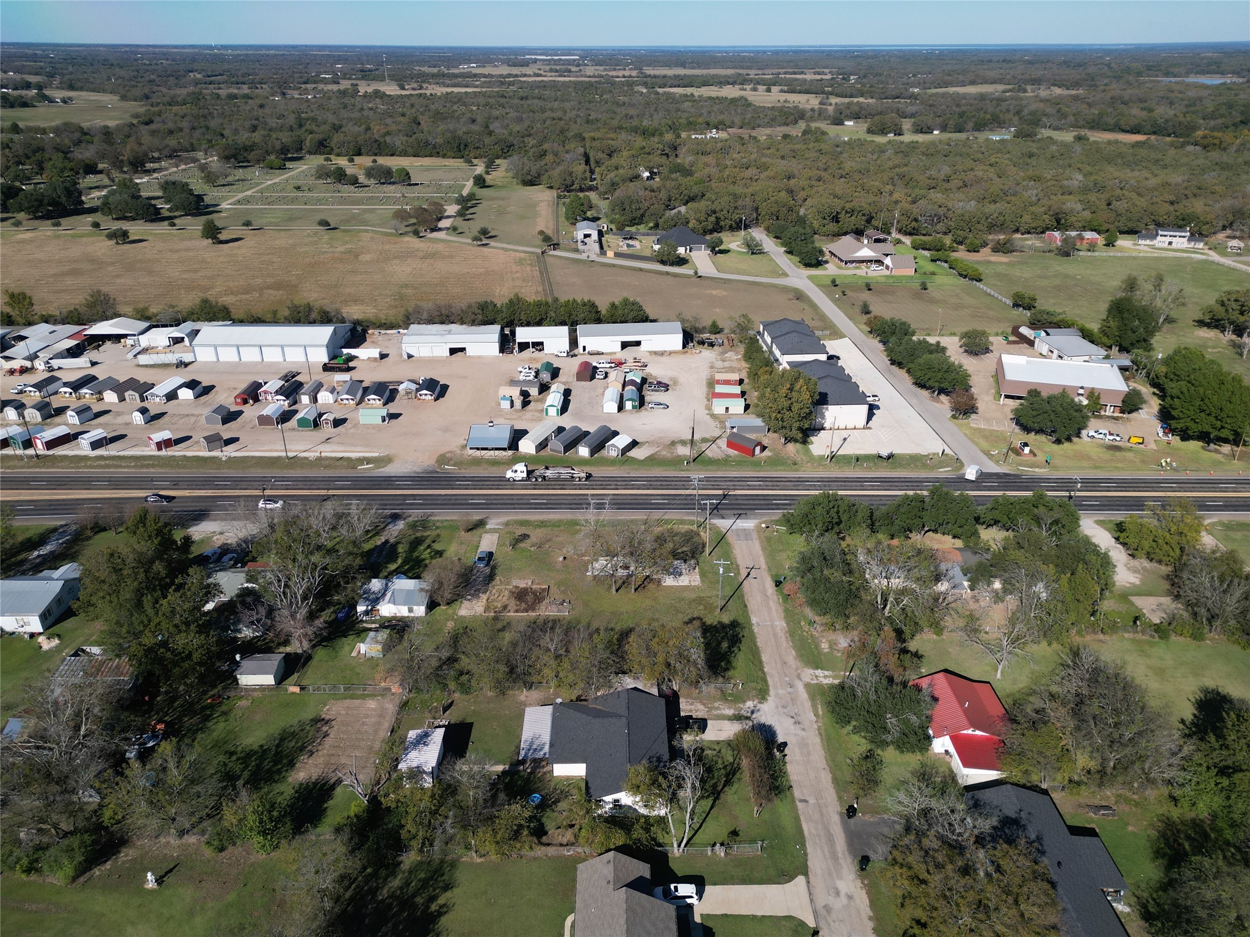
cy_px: 468
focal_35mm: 24
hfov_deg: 71.6
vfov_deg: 56.8
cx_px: 625
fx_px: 867
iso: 140
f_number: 1.7
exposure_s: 1/4000
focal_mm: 6.72
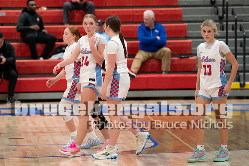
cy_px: 51
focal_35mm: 277
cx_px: 87
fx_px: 1914
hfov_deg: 7.4
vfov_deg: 5.0
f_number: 2.8
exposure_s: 1/1000
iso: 5000
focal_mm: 200
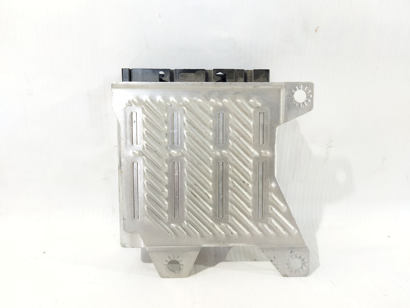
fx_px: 320
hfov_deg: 65.3
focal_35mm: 27
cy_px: 154
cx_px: 205
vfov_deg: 51.4
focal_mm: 4.71
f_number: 1.79
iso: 341
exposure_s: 1/50
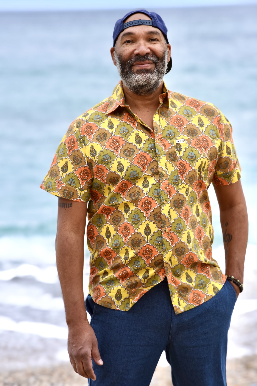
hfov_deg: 9.3
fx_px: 1574
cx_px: 128
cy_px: 193
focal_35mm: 147
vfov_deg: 14.0
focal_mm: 98
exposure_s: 1/1000
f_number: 8
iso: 640
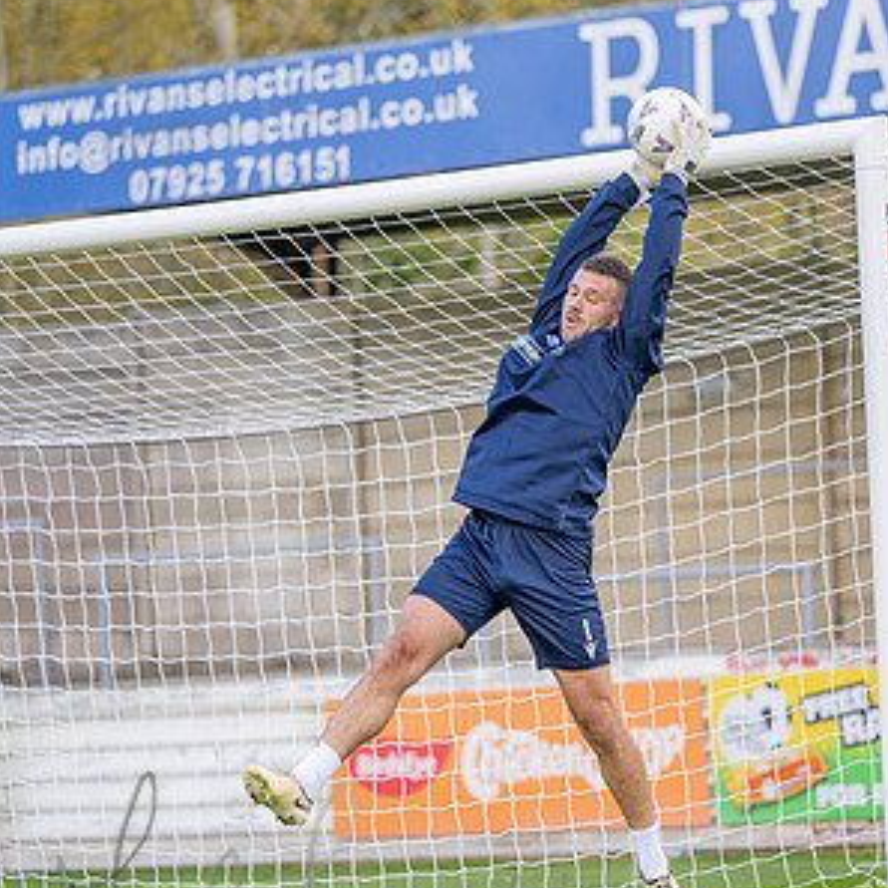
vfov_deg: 10.0
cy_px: 577
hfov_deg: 10.0
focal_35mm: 174
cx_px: 445
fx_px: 5050
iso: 400
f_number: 1.8
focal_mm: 135
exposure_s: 1/2000
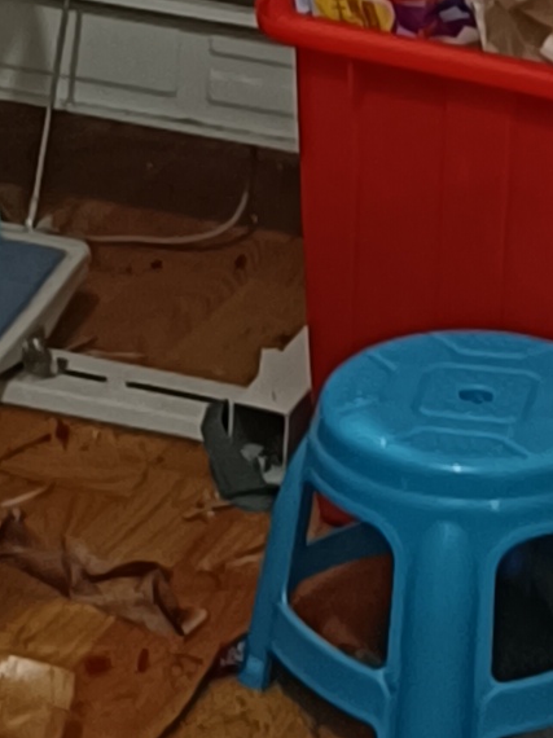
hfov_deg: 7.7
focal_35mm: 191
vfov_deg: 9.7
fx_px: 4071
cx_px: 702
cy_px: -721
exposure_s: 1/33.3
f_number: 1.9
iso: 1089
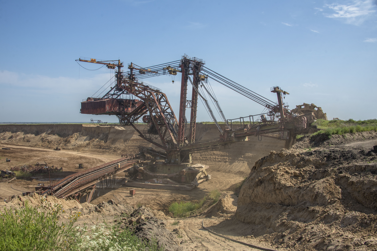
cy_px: 126
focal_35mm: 32
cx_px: 188
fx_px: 335
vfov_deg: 41.1
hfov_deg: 58.7
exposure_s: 1/640
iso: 320
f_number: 8
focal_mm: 32
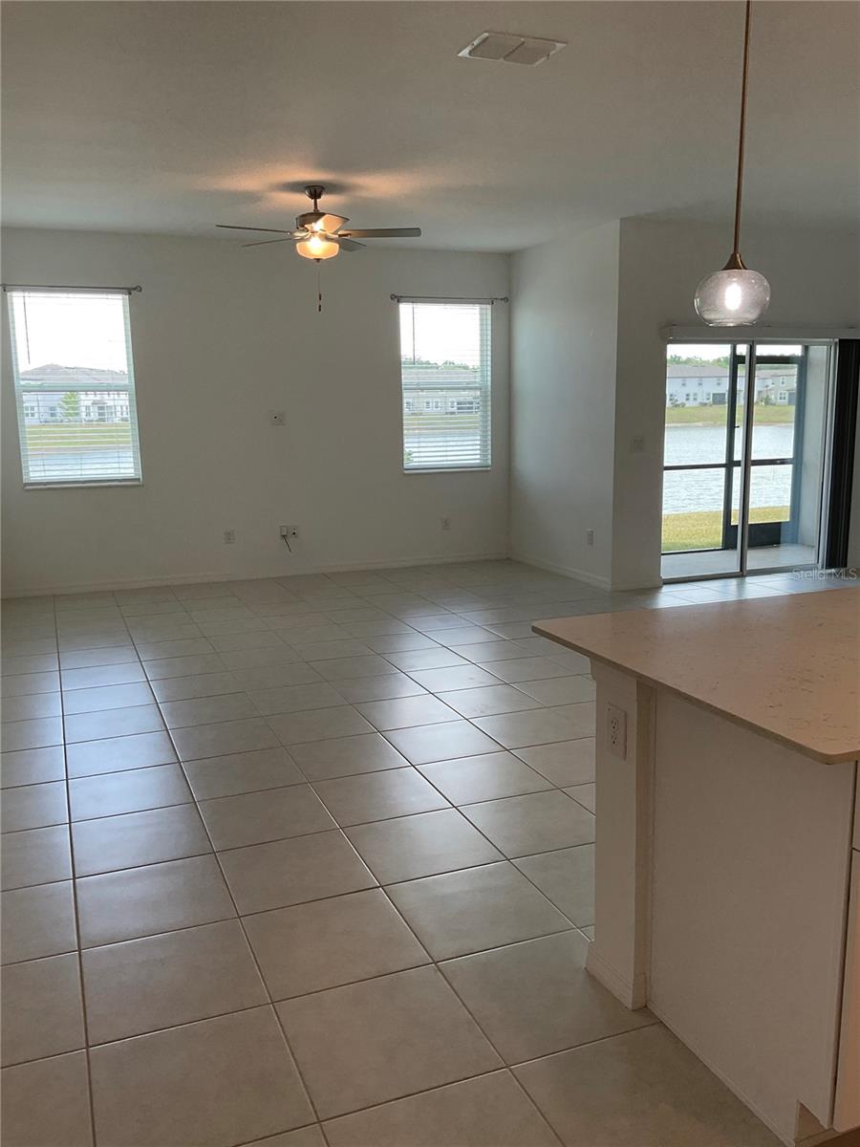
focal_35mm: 29
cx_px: 430
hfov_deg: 48.2
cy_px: 574
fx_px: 961
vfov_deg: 61.7
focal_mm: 3
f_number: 1.8
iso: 32
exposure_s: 1/120
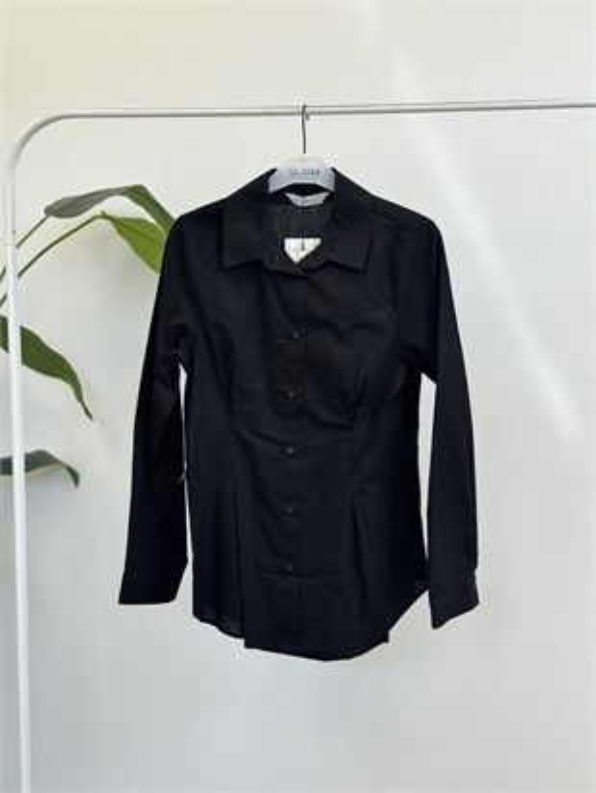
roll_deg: -0.4
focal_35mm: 48
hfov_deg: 30.3
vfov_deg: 39.6
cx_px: 298
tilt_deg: -7.4
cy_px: 396
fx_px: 1101
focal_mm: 6.76
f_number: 1.78
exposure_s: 1/183
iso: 50
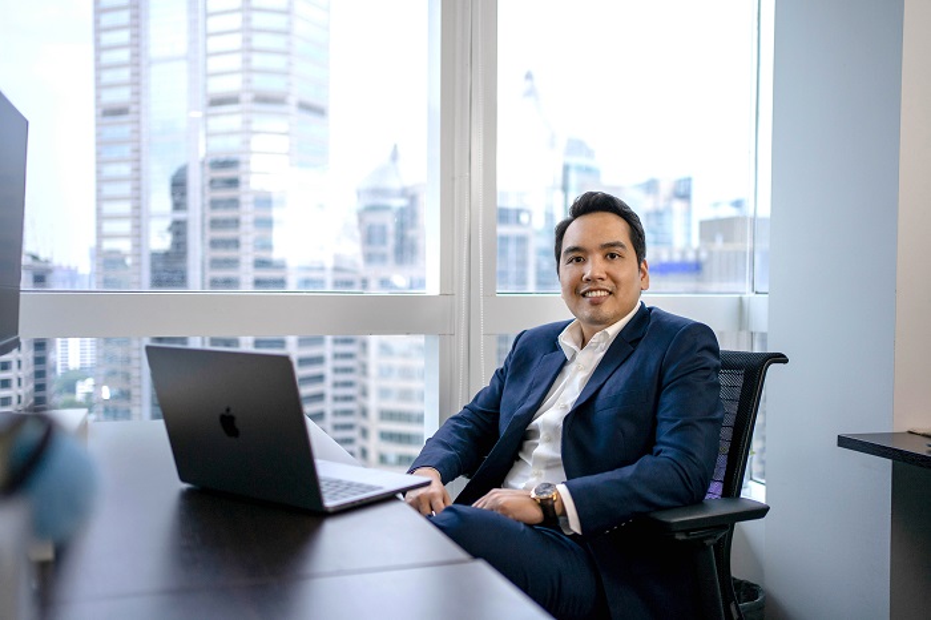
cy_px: 310
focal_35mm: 35
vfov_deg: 37.8
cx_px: 466
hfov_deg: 54.5
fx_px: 905
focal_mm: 35
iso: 250
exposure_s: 1/160
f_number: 2
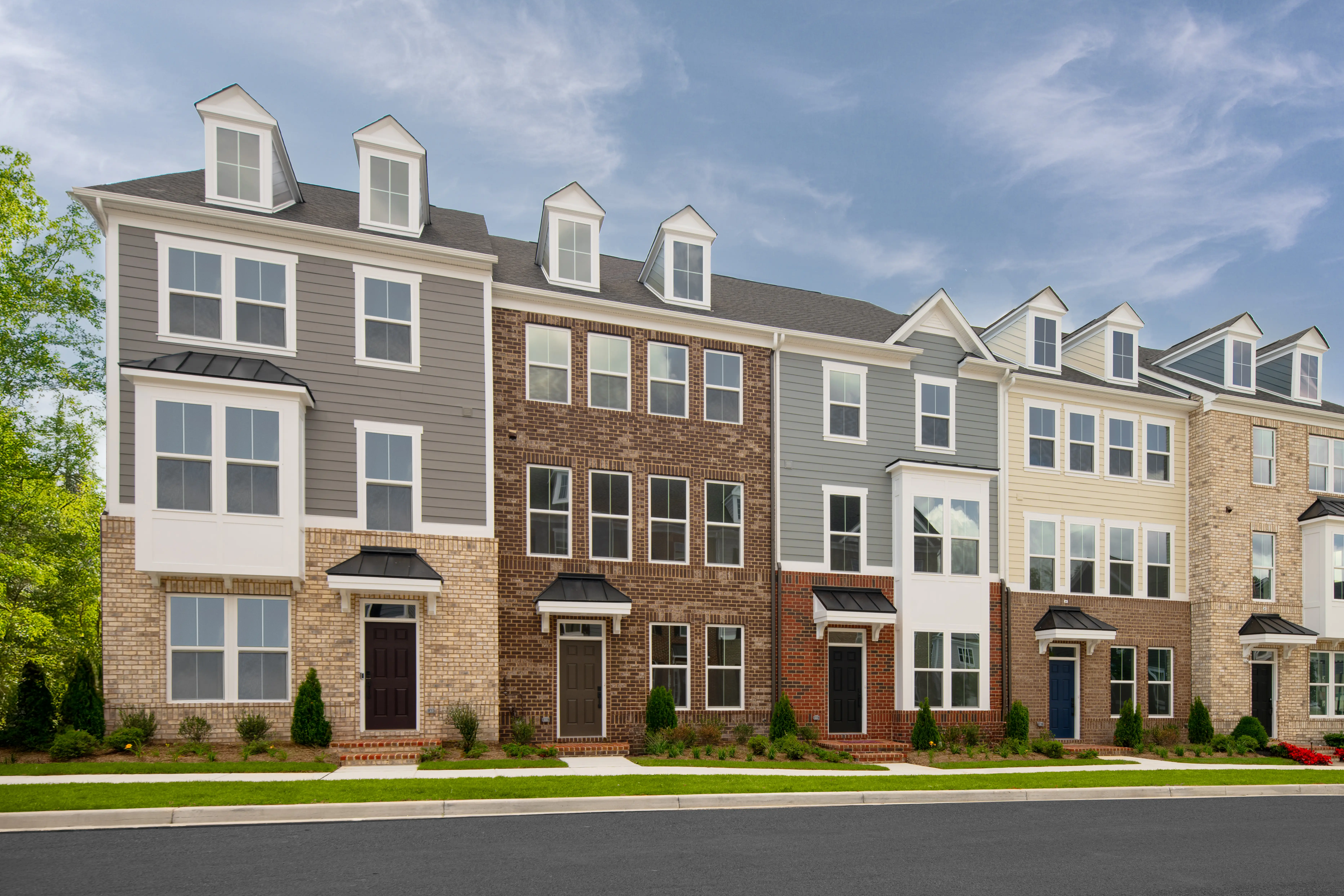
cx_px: 726
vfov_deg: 59.5
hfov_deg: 81.1
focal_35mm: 21
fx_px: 784
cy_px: 422
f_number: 9
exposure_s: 1/80
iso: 64
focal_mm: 19
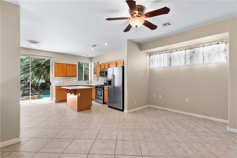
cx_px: 118
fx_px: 112
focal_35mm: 17
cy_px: 79
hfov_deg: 93.3
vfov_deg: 70.4
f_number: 8
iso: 400
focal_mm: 17
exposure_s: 1/125
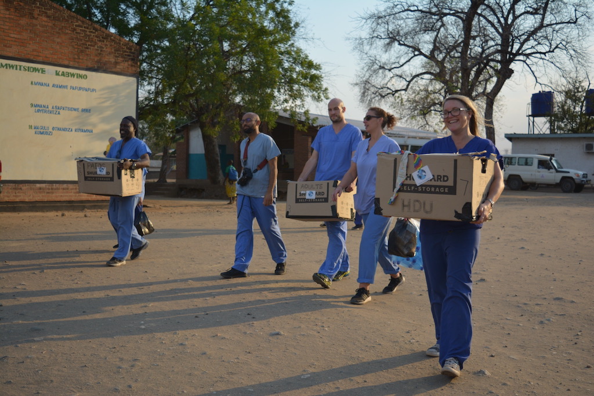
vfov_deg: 34.2
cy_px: 198
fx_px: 644
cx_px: 297
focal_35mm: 39
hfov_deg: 49.5
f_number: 4
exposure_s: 1/1000
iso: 200
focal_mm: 26
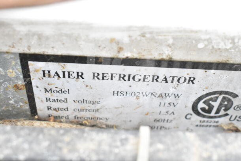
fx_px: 352
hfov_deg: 37.8
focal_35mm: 52
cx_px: 120
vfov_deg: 25.8
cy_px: 80
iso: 1600
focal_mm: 35
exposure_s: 1/250
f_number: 8
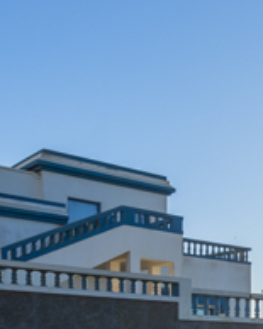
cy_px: 362
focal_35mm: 61
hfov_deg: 19.9
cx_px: 443
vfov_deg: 28.2
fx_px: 594
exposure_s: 1/800
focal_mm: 14
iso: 80
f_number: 7.1
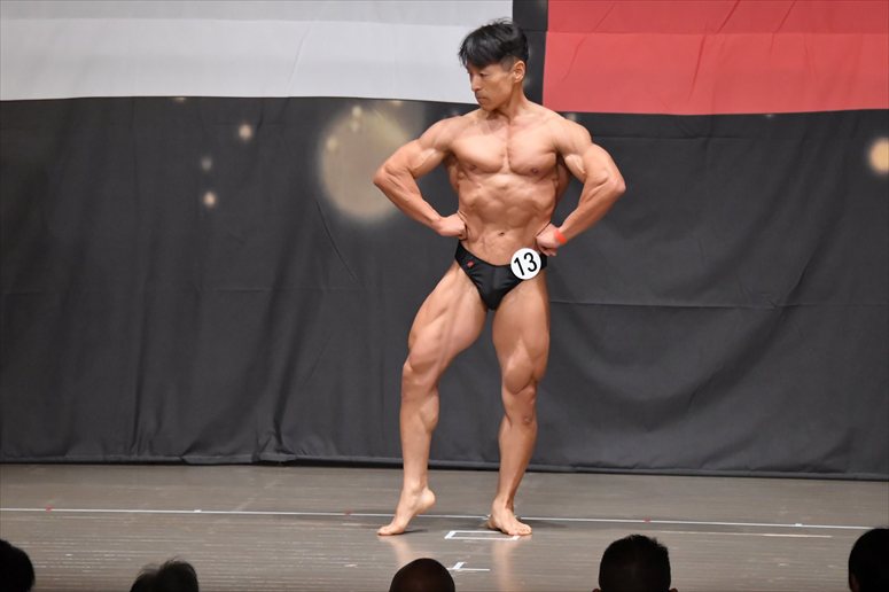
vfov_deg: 6.1
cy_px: 296
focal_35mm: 225
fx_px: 5554
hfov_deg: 9.2
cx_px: 444
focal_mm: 150
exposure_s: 1/400
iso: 6400
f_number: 5.6
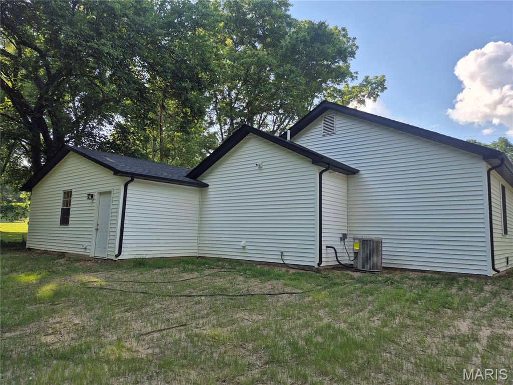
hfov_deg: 73.9
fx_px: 341
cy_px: 192
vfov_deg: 58.9
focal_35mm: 23
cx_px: 256
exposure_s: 1/878
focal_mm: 5.4
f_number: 1.8
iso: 25
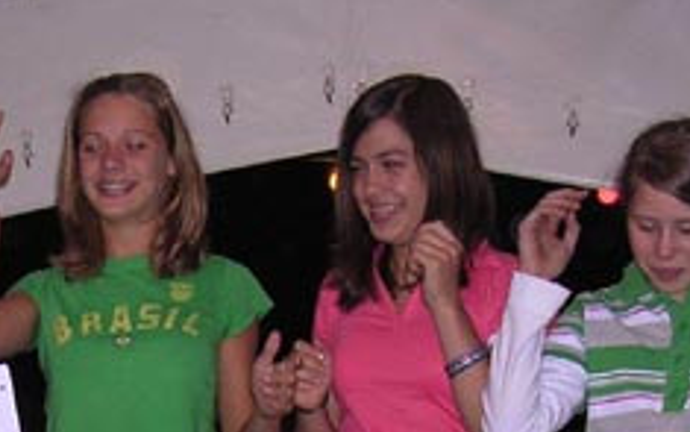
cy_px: 647
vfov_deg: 12.1
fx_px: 1937
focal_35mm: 103
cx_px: 76
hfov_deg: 19.8
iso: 218
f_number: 2.8
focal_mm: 5.8
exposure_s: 1/60.1
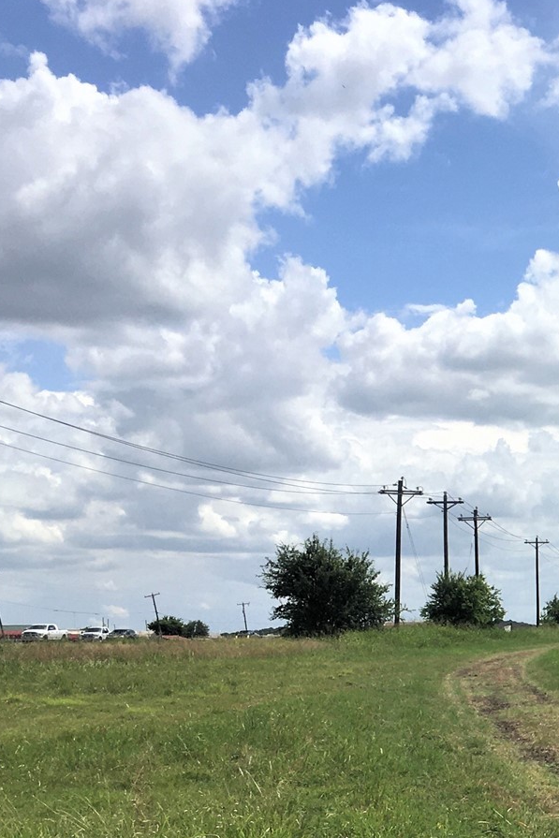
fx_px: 1606
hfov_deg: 17.7
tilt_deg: +1.1
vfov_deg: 28.6
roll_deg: +0.2
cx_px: 843
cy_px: 665
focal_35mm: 69
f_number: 2.2
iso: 25
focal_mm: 4.15
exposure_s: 1/2481
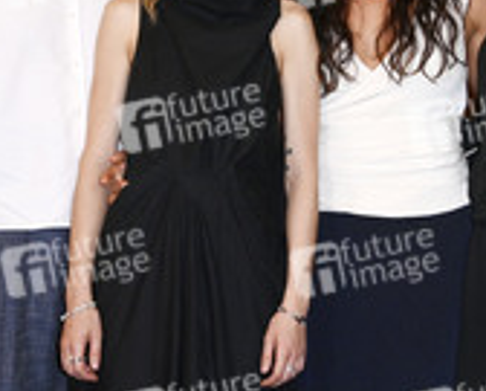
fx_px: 2536
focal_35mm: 176
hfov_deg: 10.9
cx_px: 404
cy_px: 46
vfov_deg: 8.8
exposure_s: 1/320
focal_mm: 70
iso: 1000
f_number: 5.6
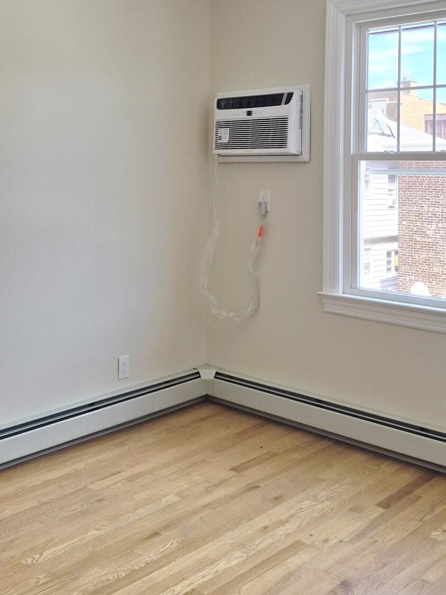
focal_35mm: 41
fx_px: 705
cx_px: 172
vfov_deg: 44.8
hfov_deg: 35.0
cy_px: 177
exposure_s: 1/1000
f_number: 1.8
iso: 80
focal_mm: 5.4
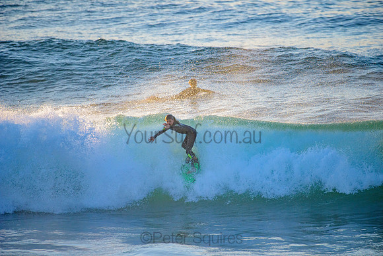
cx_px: 192
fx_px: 5320
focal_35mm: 500
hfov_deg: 4.1
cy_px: 128
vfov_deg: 2.8
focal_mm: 500
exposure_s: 1/2000
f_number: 5.6
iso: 800
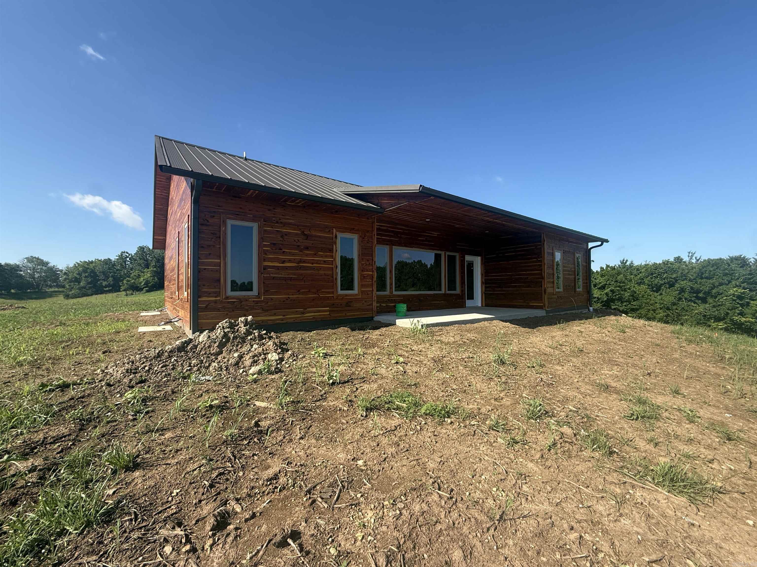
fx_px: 306
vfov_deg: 85.7
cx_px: 378
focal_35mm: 14
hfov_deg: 102.1
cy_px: 284
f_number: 2.2
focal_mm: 2.22
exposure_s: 1/841
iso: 50
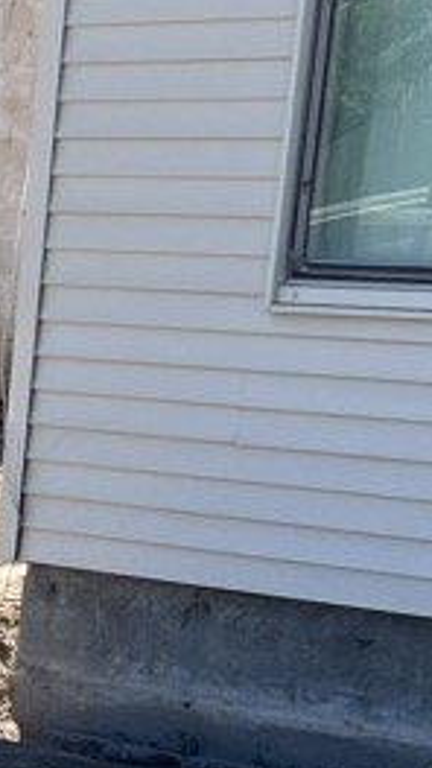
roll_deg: -0.9
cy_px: 1069
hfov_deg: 8.9
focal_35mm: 129
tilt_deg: -16.3
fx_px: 2626
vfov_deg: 15.6
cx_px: -426
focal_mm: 5.7
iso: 50
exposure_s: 1/2083
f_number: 1.5
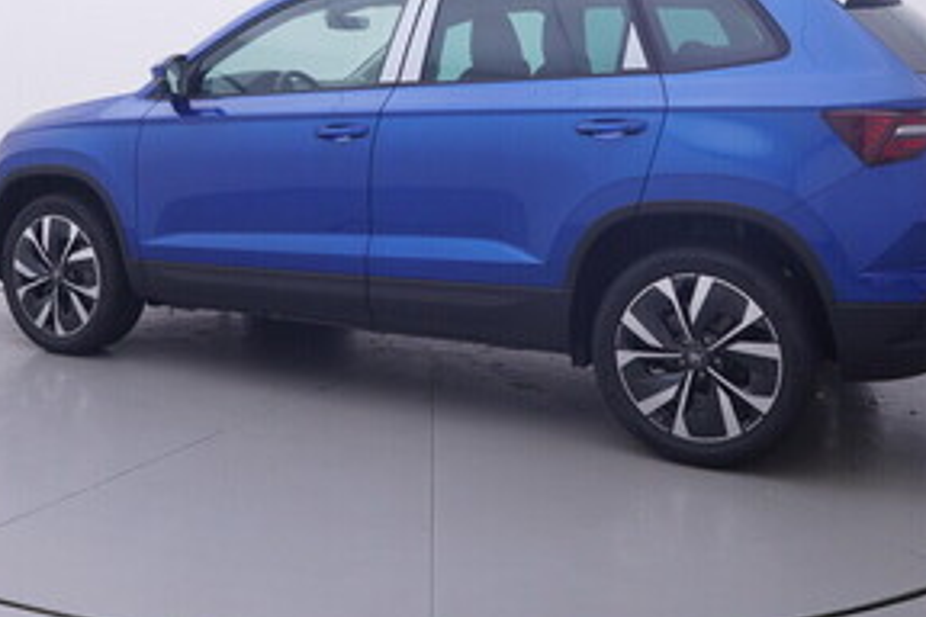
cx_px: 429
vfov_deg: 30.5
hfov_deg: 45.4
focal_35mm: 43
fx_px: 1105
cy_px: 124
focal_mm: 15
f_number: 5
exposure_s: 1/80
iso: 200
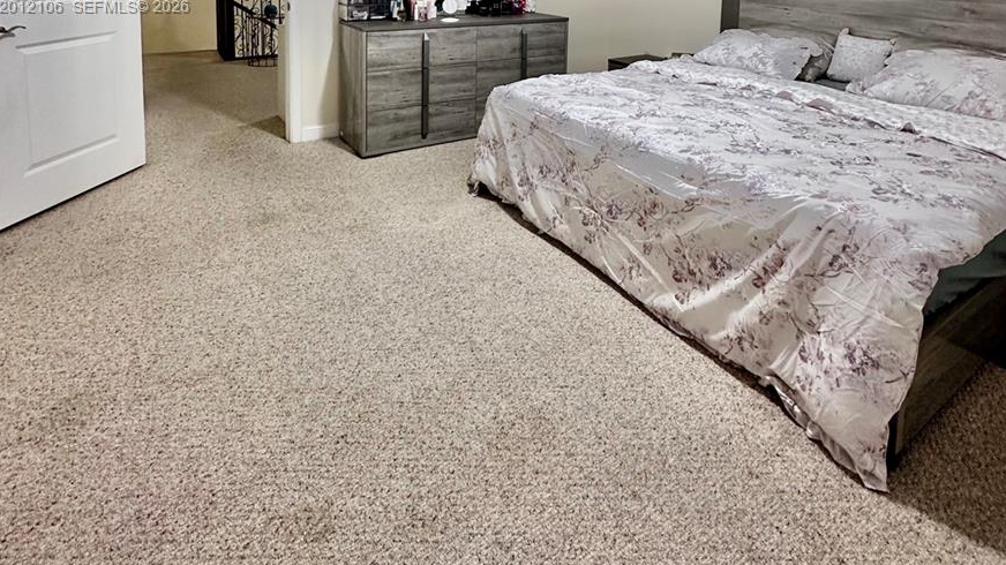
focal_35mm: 21
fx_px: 560
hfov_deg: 83.9
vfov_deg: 45.7
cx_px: 495
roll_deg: -2.2
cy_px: 8
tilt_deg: -4.3
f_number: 2.2
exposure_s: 1/60
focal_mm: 2.22
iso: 250
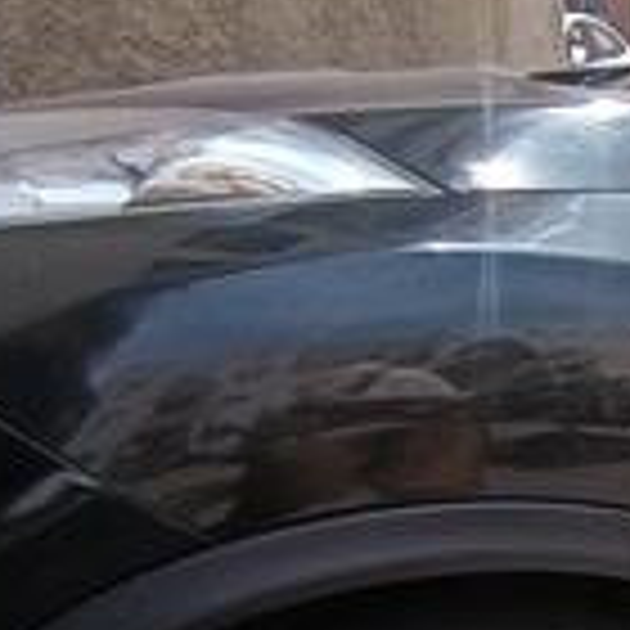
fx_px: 1359
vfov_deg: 25.3
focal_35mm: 66
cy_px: 560
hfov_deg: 19.7
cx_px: 1116
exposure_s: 1/439
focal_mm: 1.65
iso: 50
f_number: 2.2
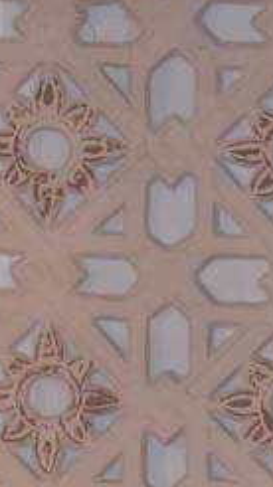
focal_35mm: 510
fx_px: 6577
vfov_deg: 4.2
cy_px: 899
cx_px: 557
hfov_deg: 2.4
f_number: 7.1
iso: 400
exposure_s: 1/250
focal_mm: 50
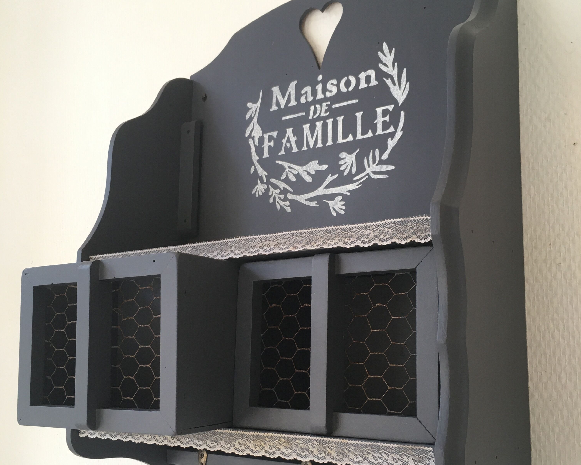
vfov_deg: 39.1
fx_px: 653
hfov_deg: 47.9
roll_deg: +0.5
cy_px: 271
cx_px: 291
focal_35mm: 38
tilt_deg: +6.3
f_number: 2.2
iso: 32
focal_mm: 4.15
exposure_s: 1/33
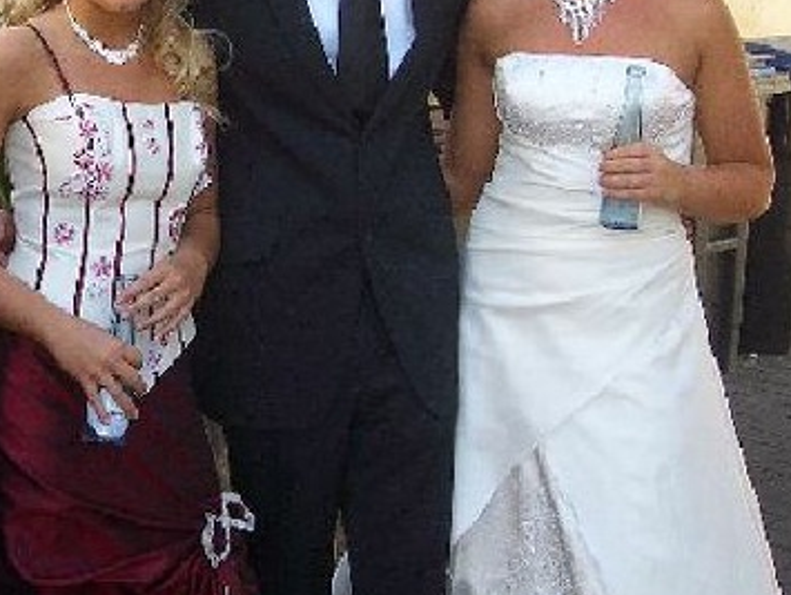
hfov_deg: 24.9
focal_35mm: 78
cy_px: 207
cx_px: 295
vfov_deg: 18.9
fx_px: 1784
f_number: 2.6
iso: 50
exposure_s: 1/160
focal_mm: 5.8
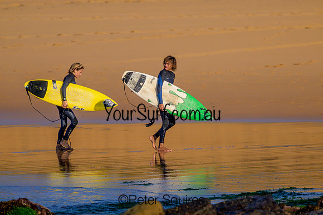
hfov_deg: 2.5
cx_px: 162
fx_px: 7395
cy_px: 108
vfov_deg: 1.7
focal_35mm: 824
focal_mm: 800
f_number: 11
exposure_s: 1/2000
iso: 900
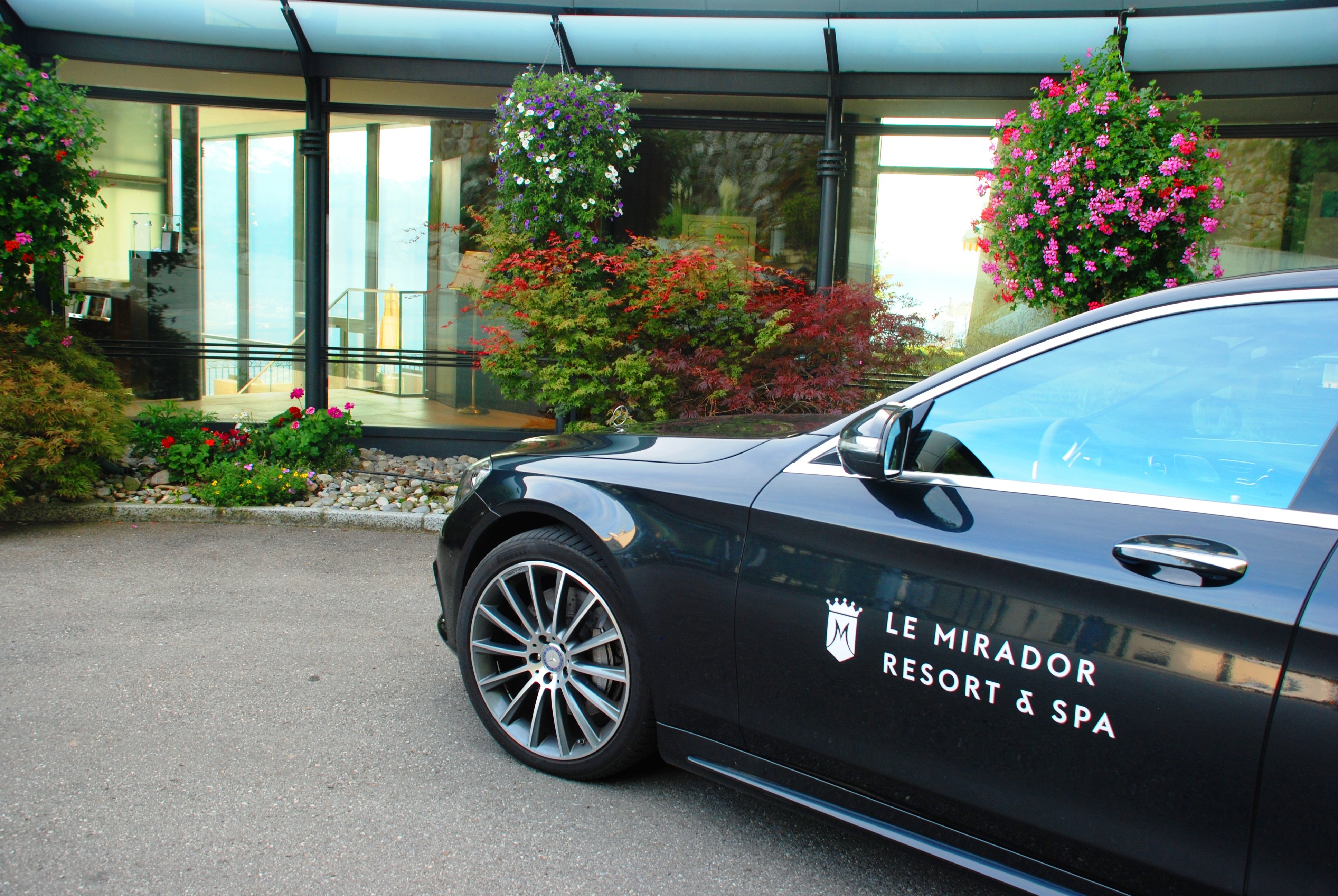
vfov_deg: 43.7
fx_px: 1116
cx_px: 669
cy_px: 448
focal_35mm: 30
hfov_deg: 61.9
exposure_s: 1/80
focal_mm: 20
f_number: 4.5
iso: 200
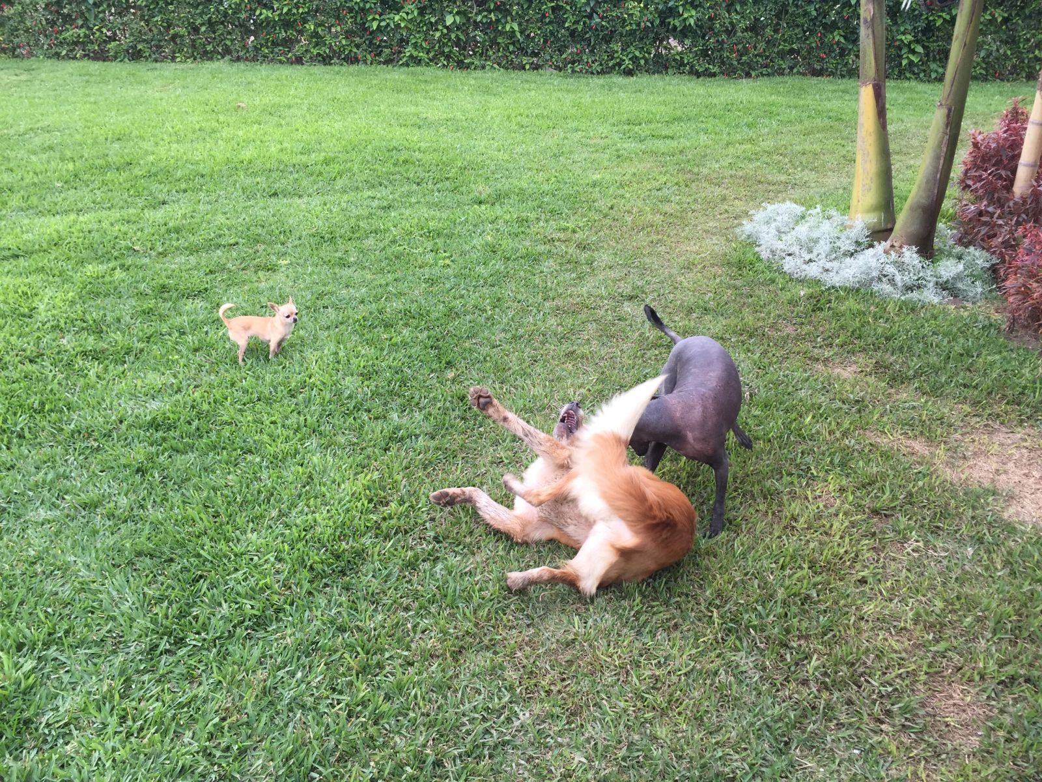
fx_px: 873
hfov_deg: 61.7
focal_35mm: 29
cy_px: 391
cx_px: 521
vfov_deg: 48.2
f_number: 2.2
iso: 32
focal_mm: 4.15
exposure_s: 1/460
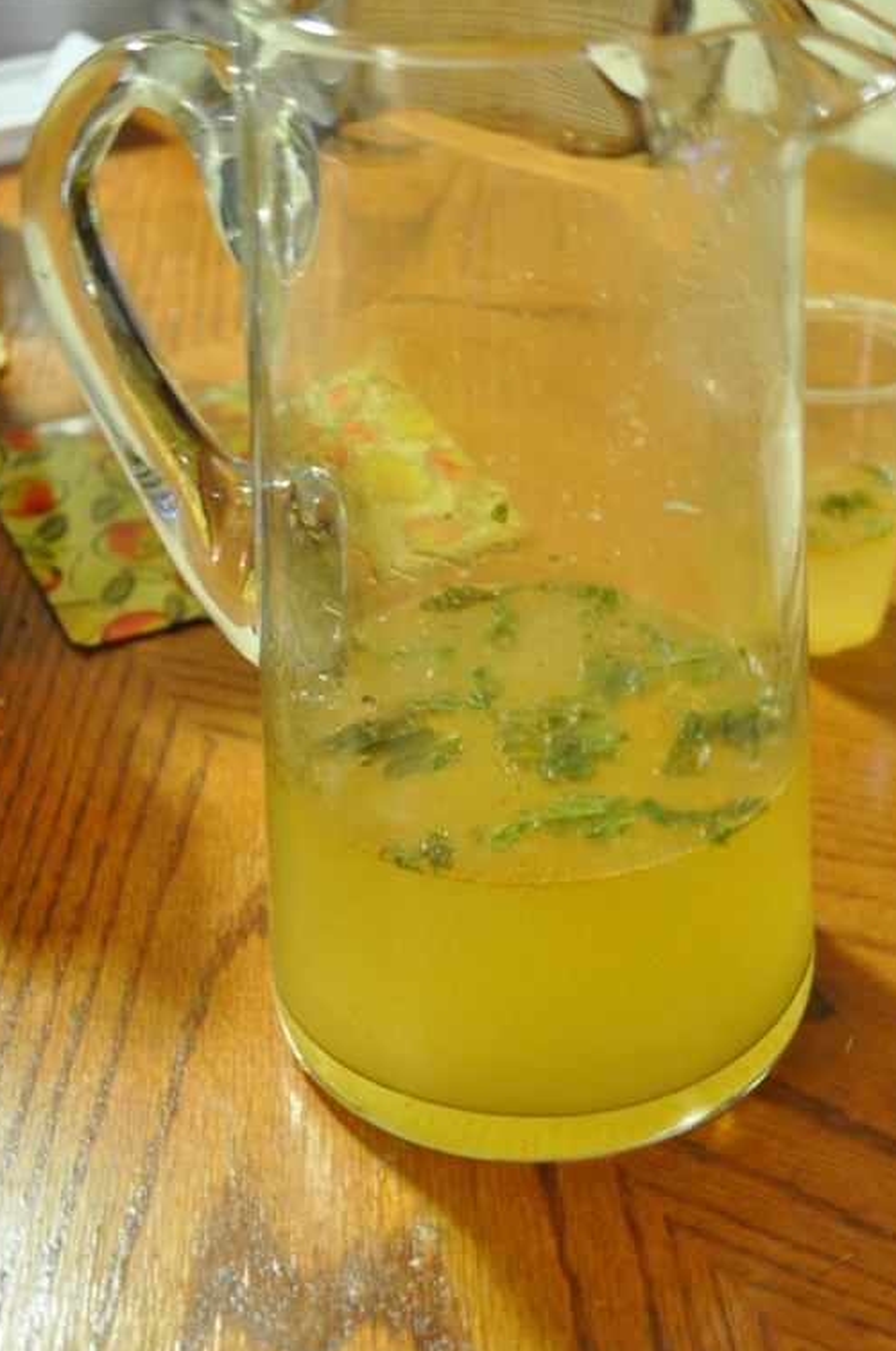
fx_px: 1986
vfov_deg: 37.5
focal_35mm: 53
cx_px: 527
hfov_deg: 25.4
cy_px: 738
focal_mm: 26
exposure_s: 1/13
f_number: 4.2
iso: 1600
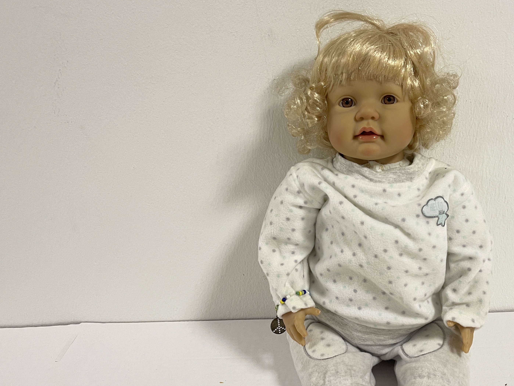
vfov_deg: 39.5
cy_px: 227
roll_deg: +1.4
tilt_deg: -19.8
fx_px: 535
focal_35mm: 36
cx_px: 350
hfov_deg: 50.3
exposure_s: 1/50
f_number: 1.6
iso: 100
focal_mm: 5.1
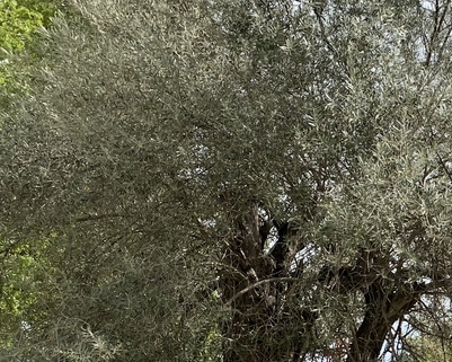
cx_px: 575
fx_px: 1017
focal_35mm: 76
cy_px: 345
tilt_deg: +13.5
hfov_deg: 22.6
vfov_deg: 19.7
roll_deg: -1.0
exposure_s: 1/2033
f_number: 1.8
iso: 25
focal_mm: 4.25
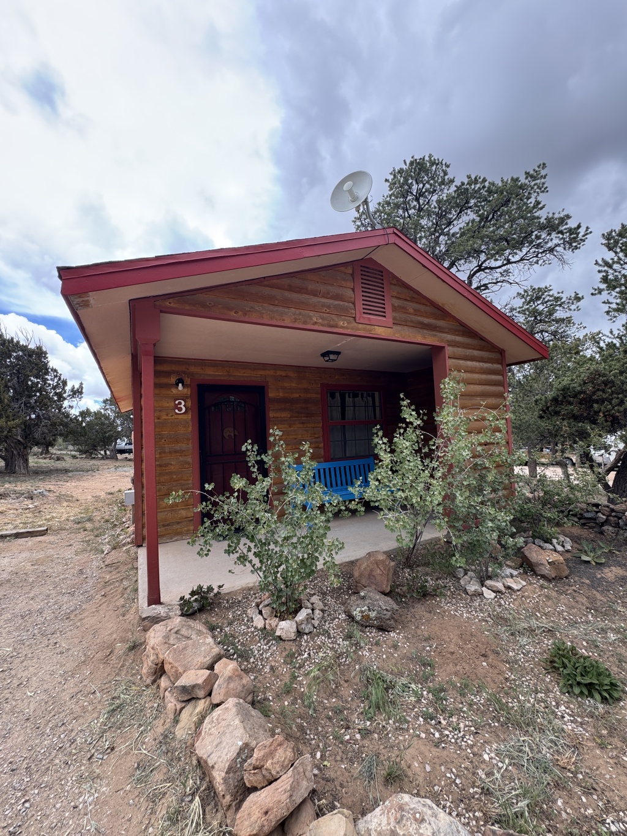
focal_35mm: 14
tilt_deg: +2.5
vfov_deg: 102.1
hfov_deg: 85.7
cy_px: 418
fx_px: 338
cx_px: 314
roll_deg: +3.7
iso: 40
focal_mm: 2.22
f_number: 2.2
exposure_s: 1/157
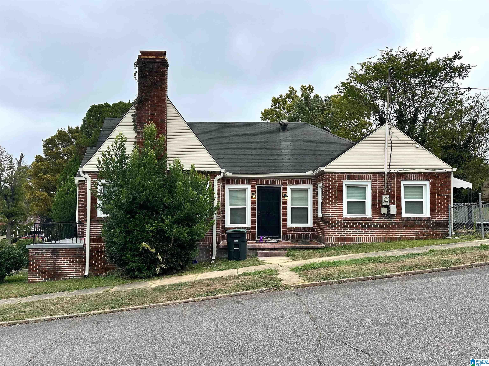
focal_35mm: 24
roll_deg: -0.4
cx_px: 244
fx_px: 339
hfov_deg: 71.6
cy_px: 183
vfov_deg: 56.8
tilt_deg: +3.0
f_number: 1.78
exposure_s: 1/894
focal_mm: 6.86
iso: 80
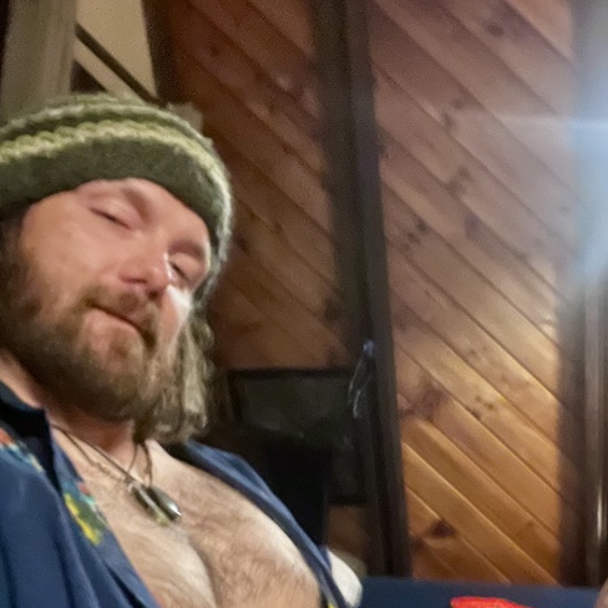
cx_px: 353
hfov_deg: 37.5
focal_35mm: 45
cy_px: 466
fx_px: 894
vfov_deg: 36.5
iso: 1250
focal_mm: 2.71
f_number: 2.2
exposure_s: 1/15
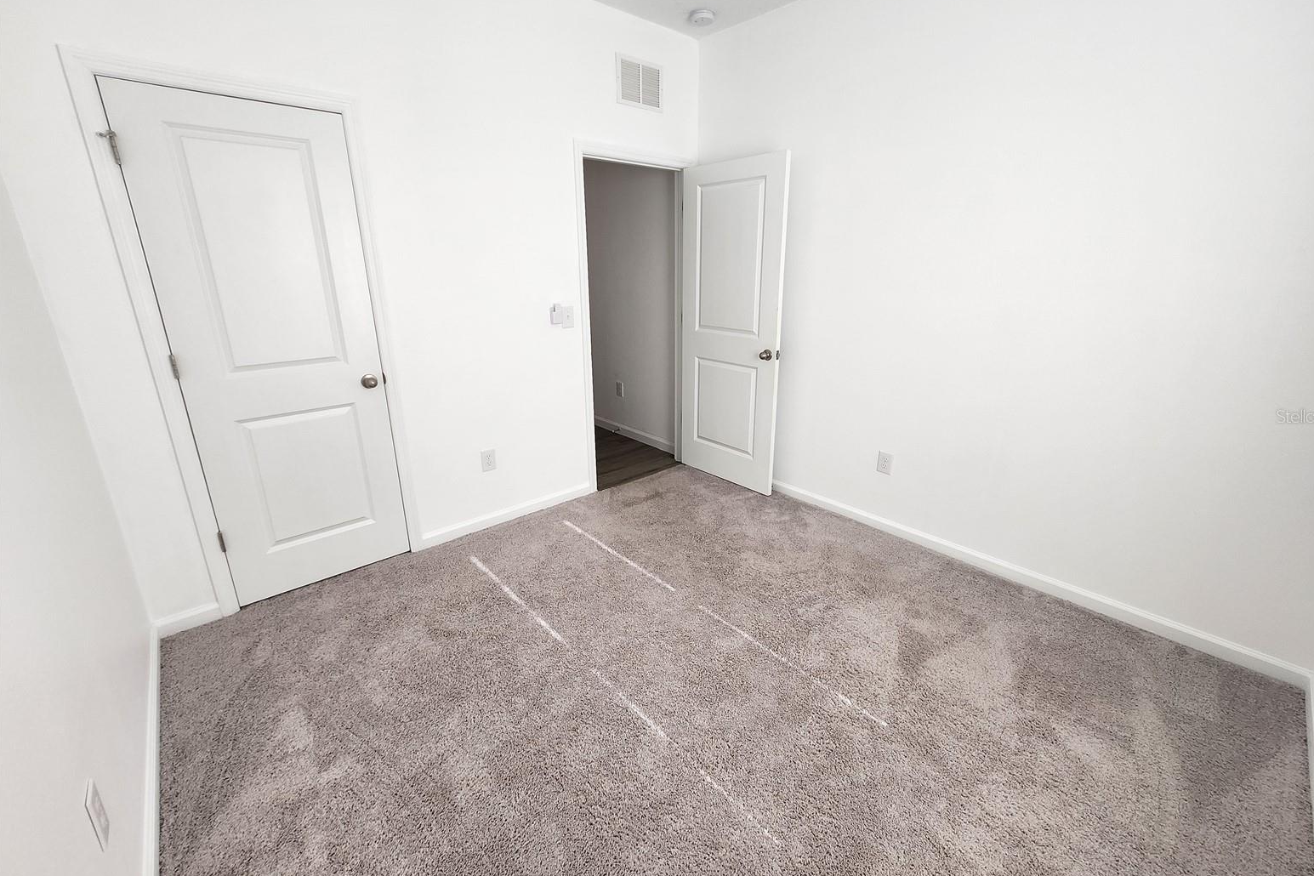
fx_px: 511
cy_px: 416
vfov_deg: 81.1
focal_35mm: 14
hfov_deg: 104.2
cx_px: 676
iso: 50
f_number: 2.2
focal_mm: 1.74
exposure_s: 1/120
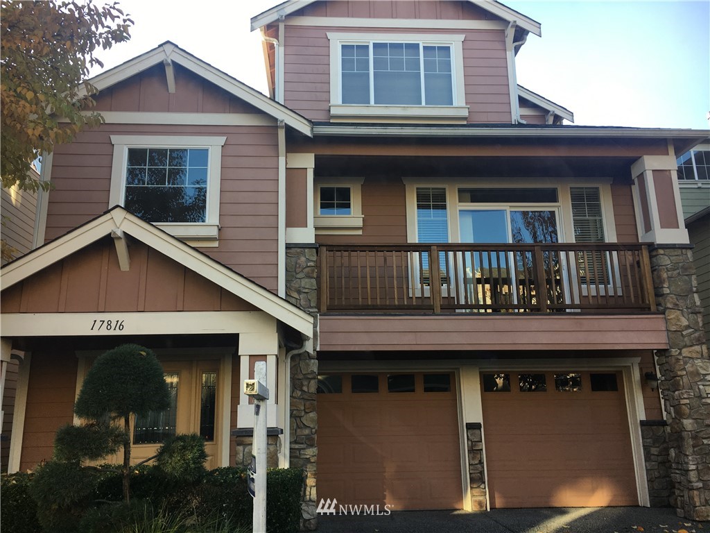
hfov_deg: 61.7
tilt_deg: +14.9
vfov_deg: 48.2
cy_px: 266
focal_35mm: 29
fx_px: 595
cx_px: 355
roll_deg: +0.7
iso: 25
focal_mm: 4.15
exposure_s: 1/60
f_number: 2.2
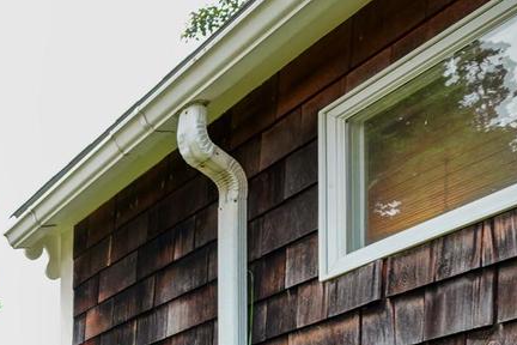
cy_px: 535
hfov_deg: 29.2
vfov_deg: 21.8
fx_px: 718
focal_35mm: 50
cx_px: -207
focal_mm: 10
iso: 100
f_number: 4.5
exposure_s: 1/60
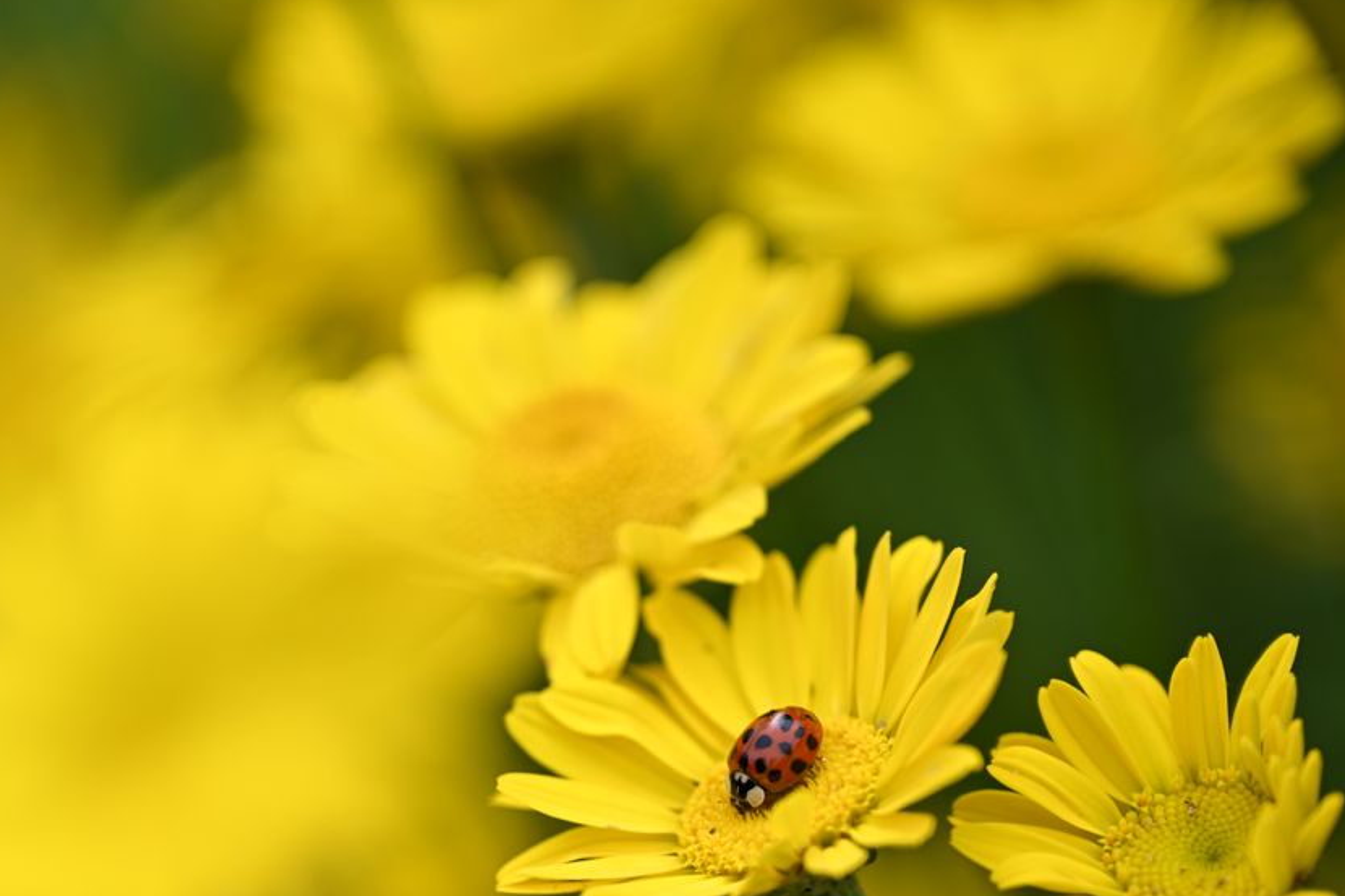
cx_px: 504
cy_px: 681
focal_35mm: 185
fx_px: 6910
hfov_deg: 11.1
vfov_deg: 7.4
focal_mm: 120
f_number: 4
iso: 100
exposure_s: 1/640
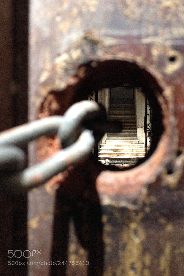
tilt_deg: +1.6
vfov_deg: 51.9
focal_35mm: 37
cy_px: 137
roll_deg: -0.4
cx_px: 102
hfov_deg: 35.9
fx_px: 284
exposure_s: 1/190
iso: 50
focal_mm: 4.28
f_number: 2.4
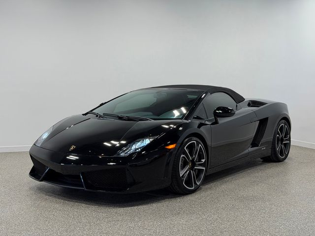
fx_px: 437
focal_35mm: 48
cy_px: 118
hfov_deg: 39.7
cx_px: 158
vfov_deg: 30.3
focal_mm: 6.76
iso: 64
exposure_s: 1/269
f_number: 1.78
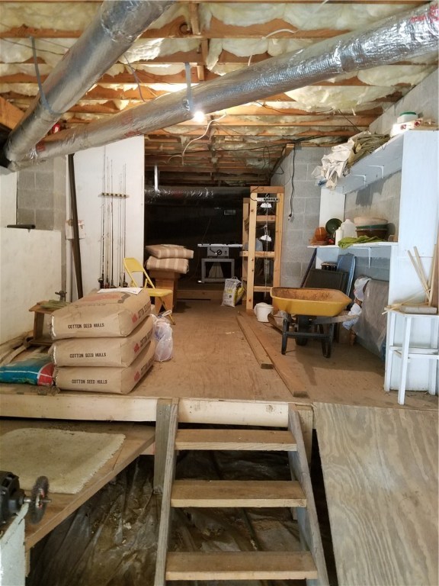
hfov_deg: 53.1
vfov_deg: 67.3
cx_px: 220
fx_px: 440
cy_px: 293
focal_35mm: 26
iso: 200
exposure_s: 1/17
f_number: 1.7
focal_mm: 4.2
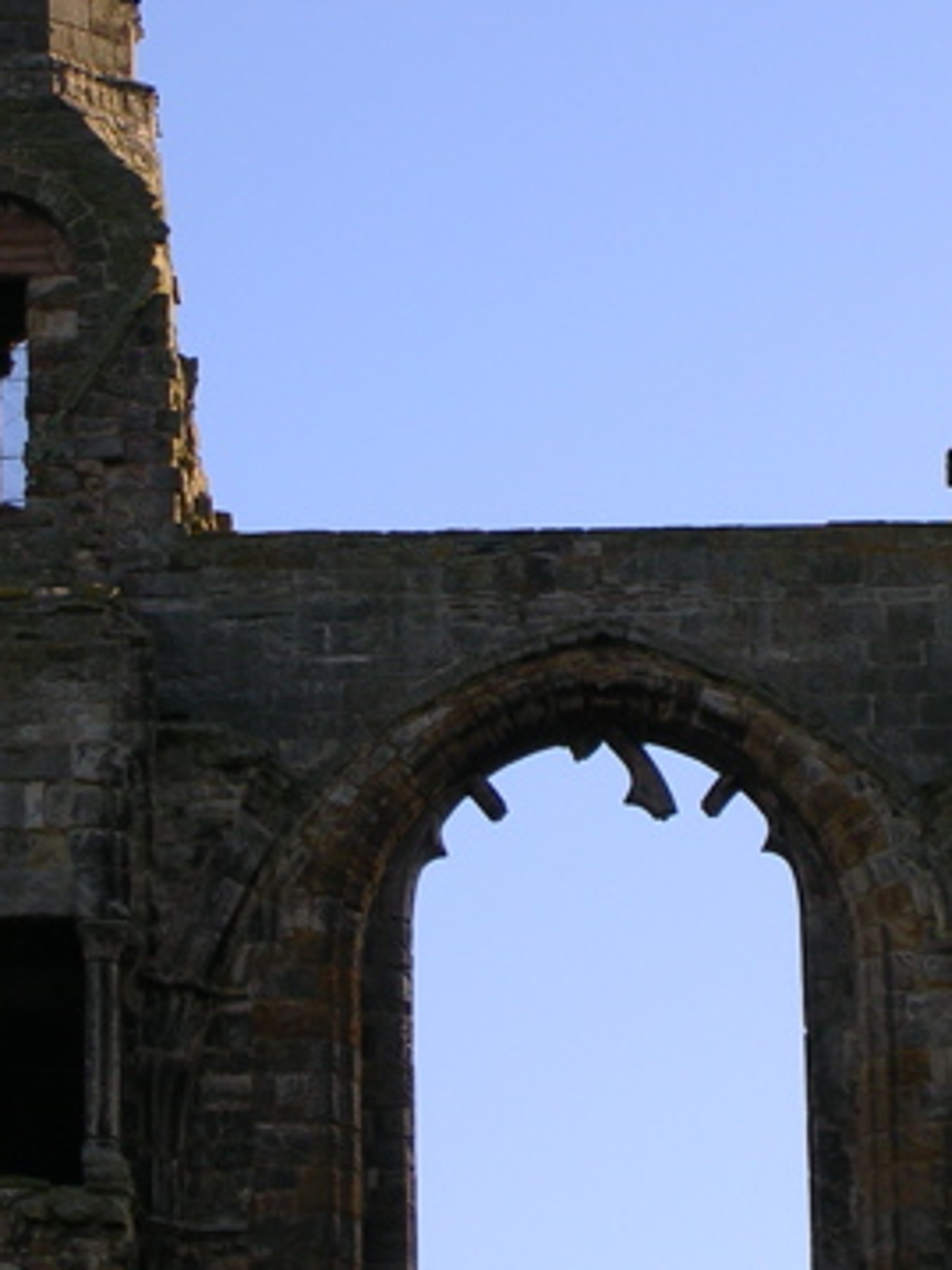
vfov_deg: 9.6
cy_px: 361
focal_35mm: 205
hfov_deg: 7.2
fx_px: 7522
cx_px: 587
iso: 50
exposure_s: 1/220
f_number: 4.9
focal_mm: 17.4
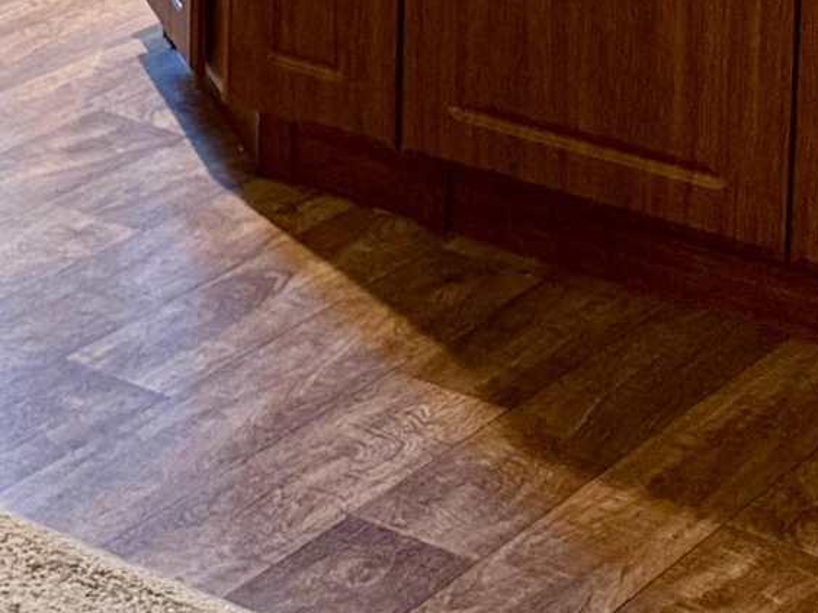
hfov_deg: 14.1
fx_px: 3095
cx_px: -395
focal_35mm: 131
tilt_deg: -3.5
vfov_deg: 10.1
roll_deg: -0.9
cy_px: -770
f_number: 1.78
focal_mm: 6.76
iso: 640
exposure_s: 1/60
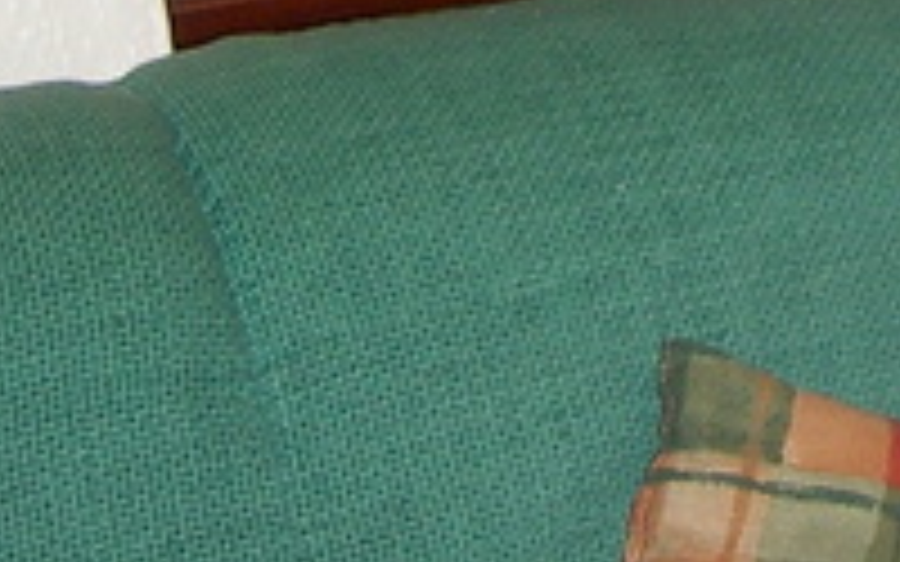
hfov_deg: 14.0
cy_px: -544
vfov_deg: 8.5
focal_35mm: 147
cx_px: 958
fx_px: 3606
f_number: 2.6
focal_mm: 5.8
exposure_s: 1/40
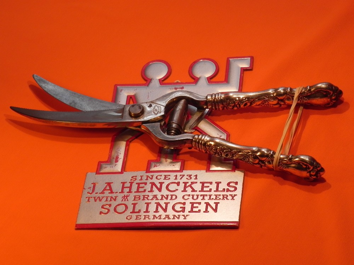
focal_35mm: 117
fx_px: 1196
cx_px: 177
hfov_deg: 16.8
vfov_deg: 12.7
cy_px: 132
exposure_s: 1/192
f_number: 5
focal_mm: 20.8
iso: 160
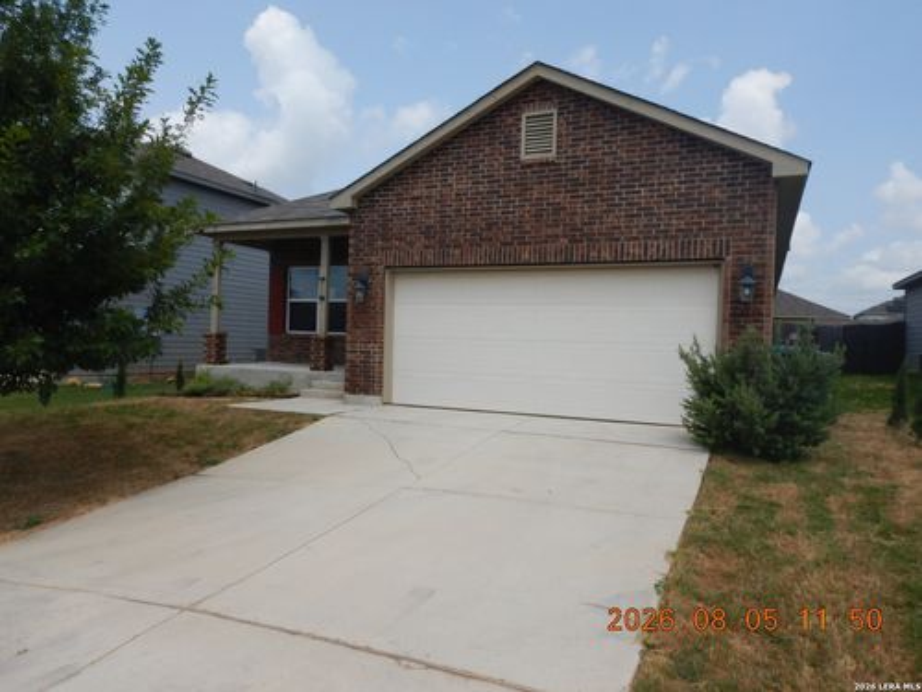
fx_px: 639
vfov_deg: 56.8
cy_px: 346
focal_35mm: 24
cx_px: 461
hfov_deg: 71.6
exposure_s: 1/1500
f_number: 4.1
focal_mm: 4.3
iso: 125
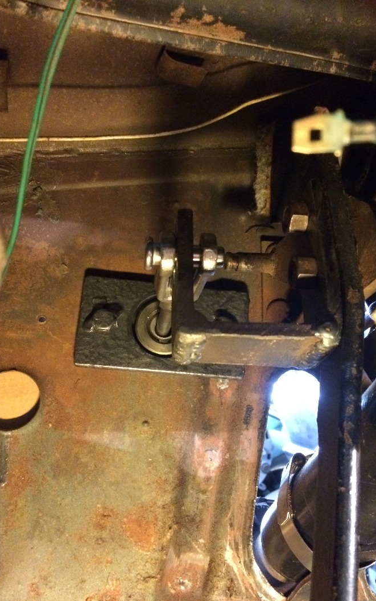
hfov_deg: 40.5
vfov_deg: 61.2
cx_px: 214
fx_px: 508
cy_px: 302
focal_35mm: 31
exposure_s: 1/15
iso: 800
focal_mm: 4.15
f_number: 2.2
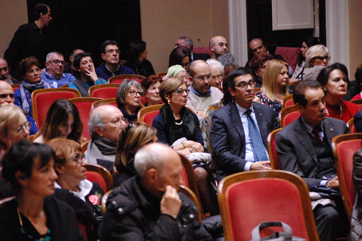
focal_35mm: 135
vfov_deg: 10.1
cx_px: 181
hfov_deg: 15.2
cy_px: 120
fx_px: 1356
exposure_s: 1/50
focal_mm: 90
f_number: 4.5
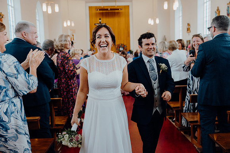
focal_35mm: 33
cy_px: 76
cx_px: 115
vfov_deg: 40.0
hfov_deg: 57.2
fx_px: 211
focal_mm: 33
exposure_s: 1/200
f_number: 2.8
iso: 640
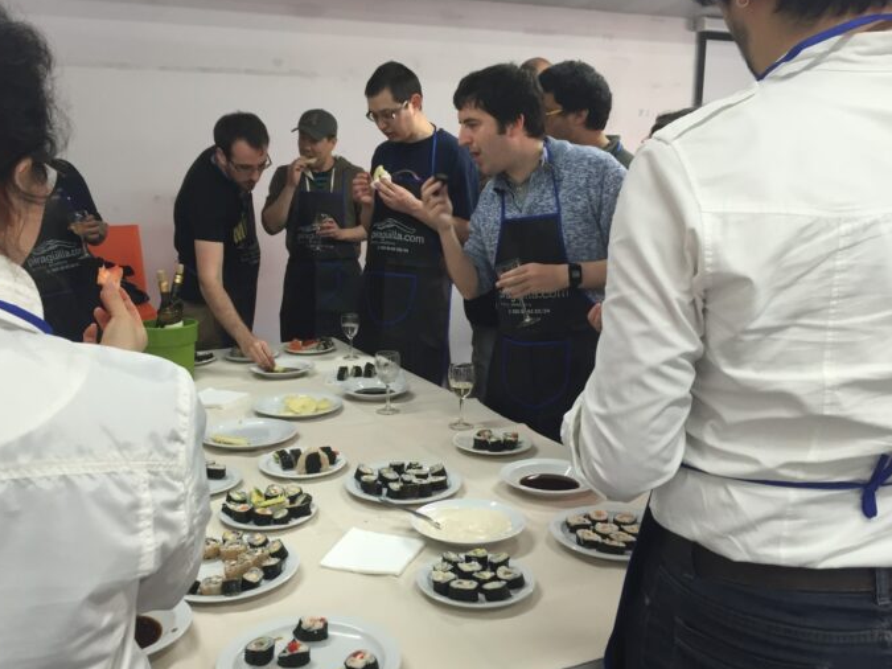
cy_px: 362
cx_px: 406
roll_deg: +0.3
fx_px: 850
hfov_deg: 55.3
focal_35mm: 33
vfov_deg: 42.9
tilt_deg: -13.0
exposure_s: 1/33
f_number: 2.2
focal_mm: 4.15
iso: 100
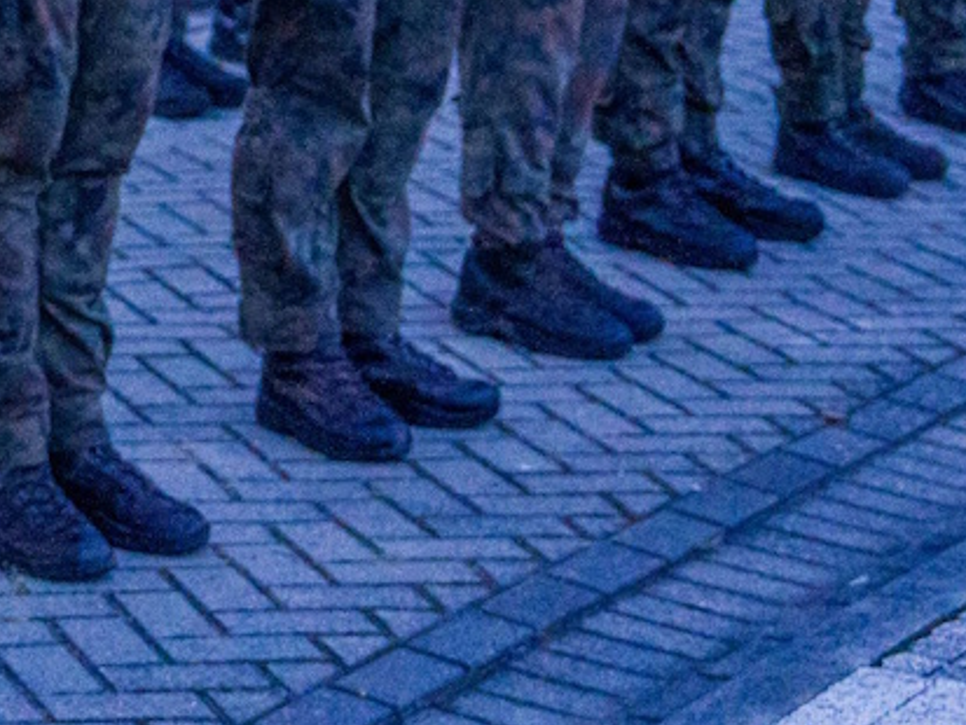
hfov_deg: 11.5
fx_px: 4550
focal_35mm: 163
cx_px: -543
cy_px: -738
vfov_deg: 8.6
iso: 6400
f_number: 2.8
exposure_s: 1/40
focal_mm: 35
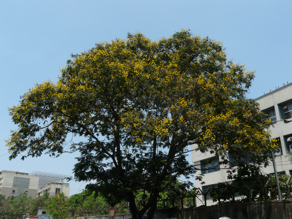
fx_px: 295
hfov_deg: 52.6
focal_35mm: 35
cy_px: 110
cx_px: 146
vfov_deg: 40.7
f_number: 5.6
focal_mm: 5.7
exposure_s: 1/500
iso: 100
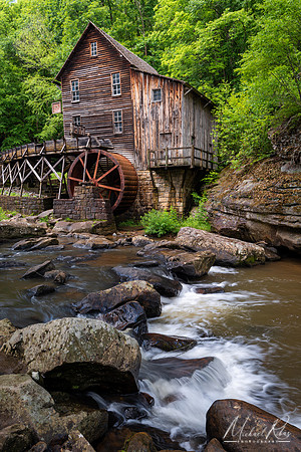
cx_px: 150
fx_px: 351
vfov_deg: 65.5
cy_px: 226
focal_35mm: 28
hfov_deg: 46.4
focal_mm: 28
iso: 64
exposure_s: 1/5
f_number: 13
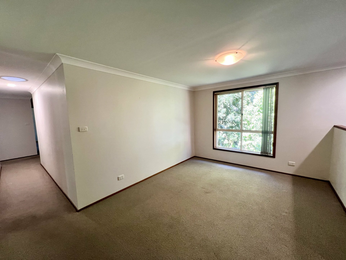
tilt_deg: -5.9
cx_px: 173
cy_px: 130
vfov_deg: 89.9
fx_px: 130
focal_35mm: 13
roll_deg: +1.7
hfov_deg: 106.2
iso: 125
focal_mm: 1.57
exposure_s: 1/50
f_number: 1.8
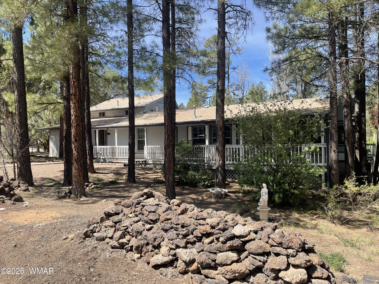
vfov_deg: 54.9
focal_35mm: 25
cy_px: 142
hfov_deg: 69.4
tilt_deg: -0.6
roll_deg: +1.0
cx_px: 190
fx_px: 274
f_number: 1.6
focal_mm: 5.1
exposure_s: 1/1323
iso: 32
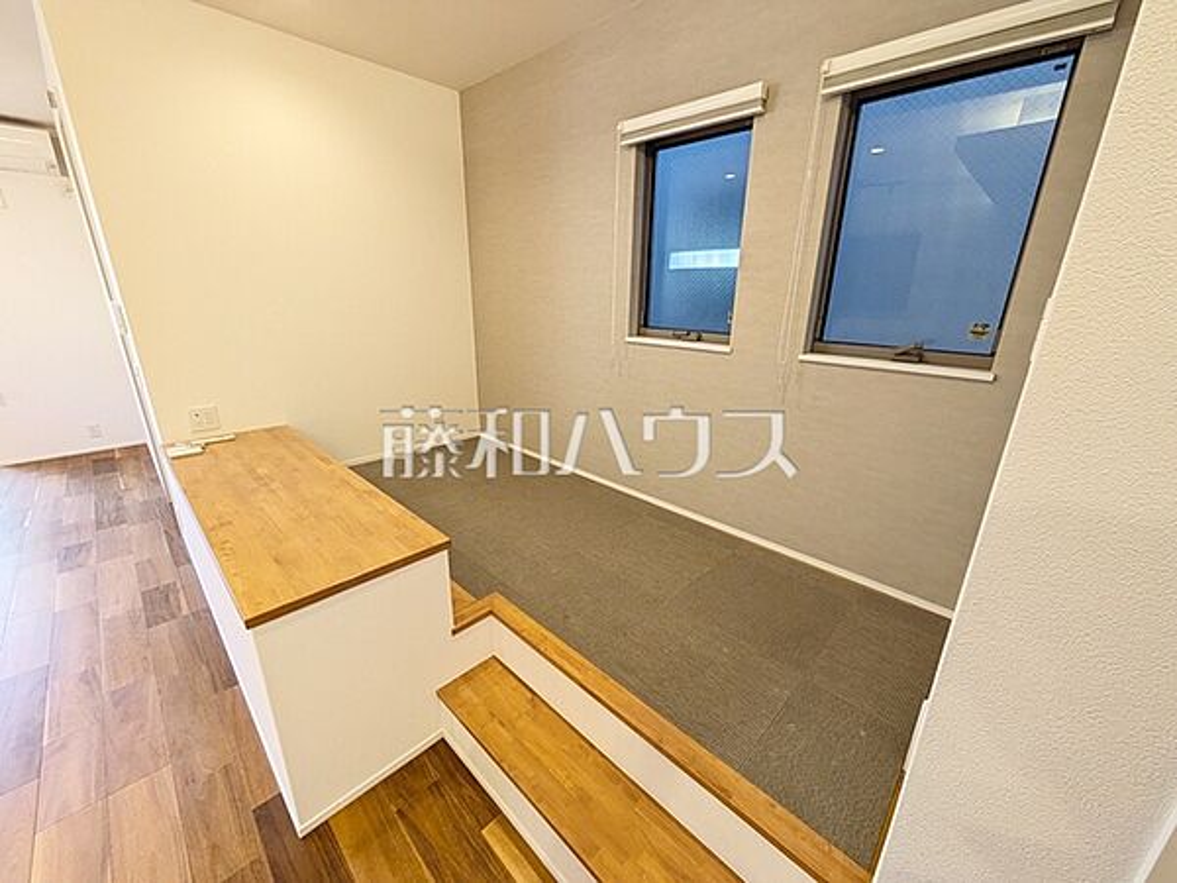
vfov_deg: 85.7
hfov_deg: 102.1
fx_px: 476
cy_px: 442
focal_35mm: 14
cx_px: 588
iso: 97
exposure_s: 1/60
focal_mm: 1.83
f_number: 2.2
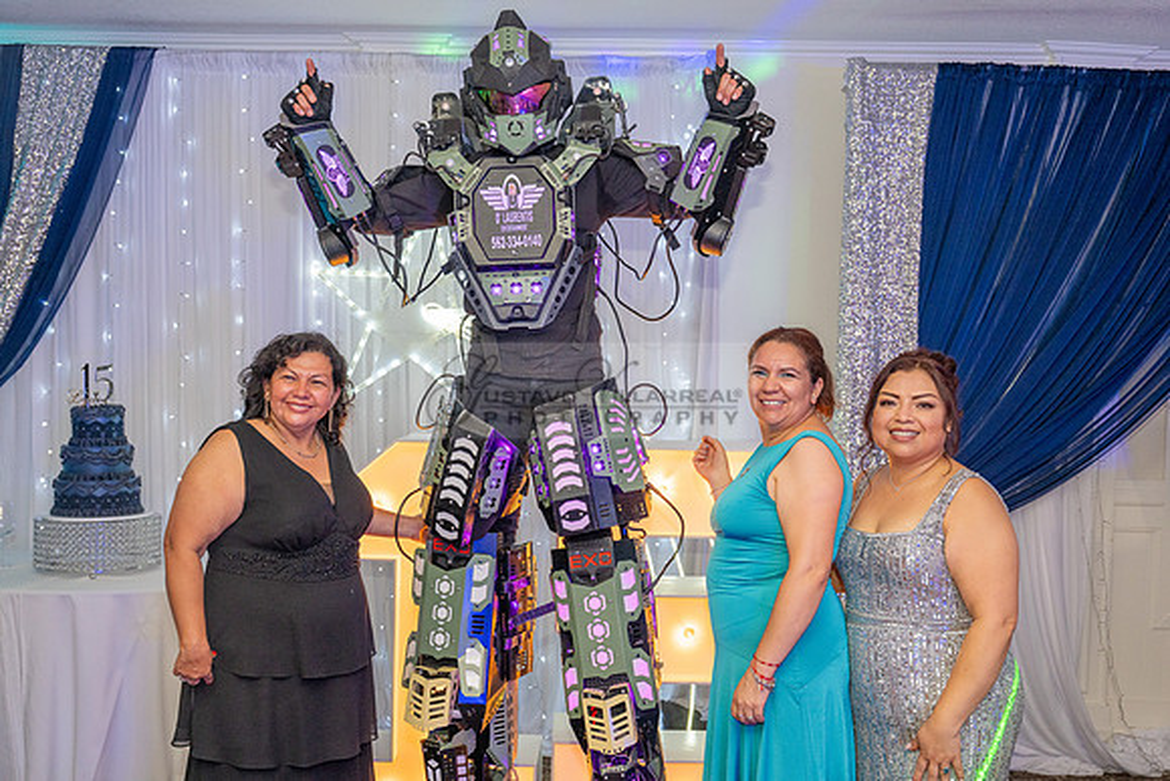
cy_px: 390
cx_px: 585
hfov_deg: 51.9
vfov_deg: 36.0
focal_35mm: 37
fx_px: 1203
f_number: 4.5
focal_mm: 37
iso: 1250
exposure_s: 1/200
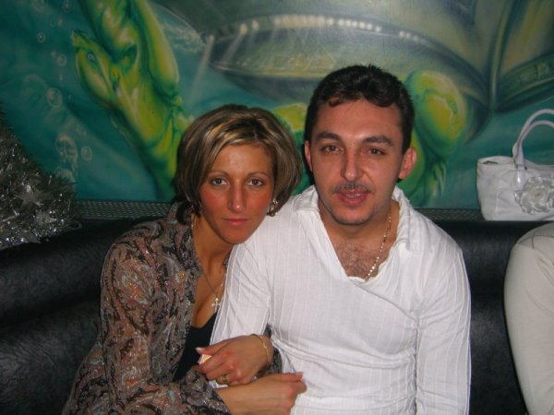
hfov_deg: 49.0
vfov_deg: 37.7
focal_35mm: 38
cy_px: 208
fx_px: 608
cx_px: 277
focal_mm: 7.9
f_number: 2.8
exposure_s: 1/60
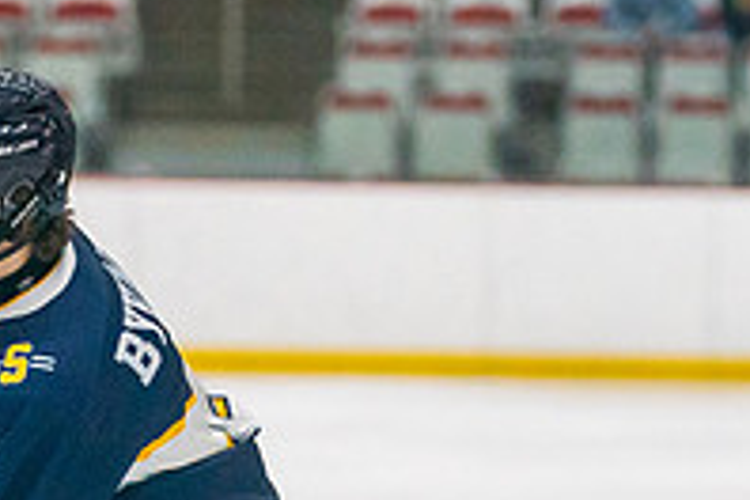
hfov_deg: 4.2
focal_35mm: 492
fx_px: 10249
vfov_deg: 2.8
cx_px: 207
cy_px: 675
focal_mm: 119
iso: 4000
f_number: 2.8
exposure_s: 1/1600
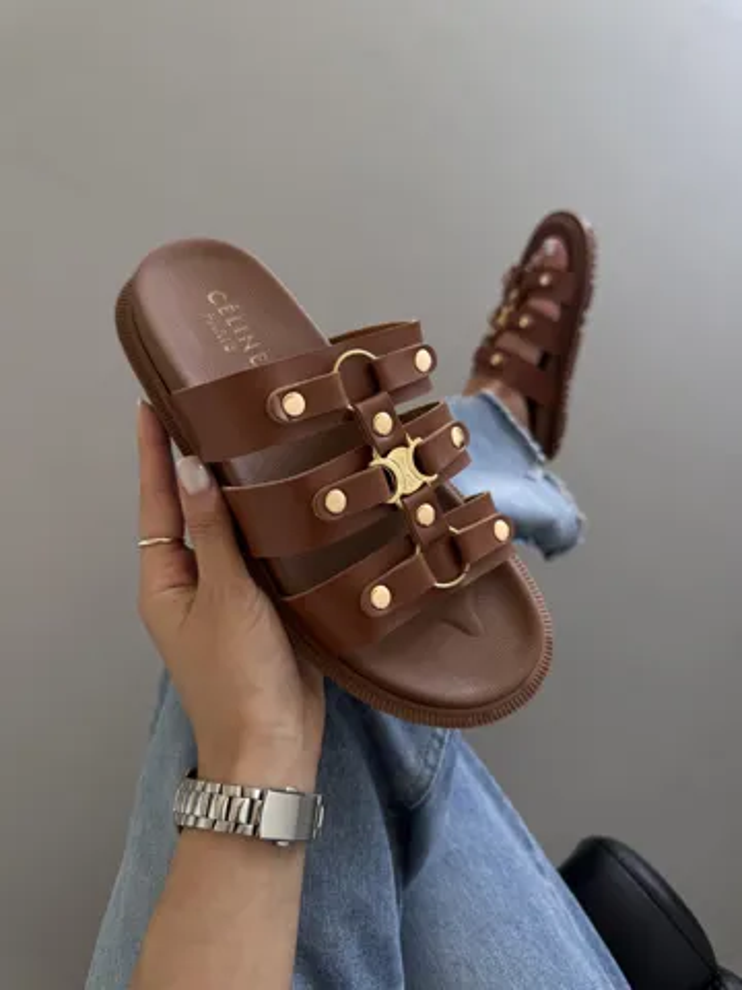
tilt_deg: -66.3
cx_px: 371
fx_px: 686
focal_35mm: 24
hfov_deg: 56.8
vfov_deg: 71.6
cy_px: 495
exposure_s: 1/271
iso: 64
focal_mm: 6.76
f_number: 1.78
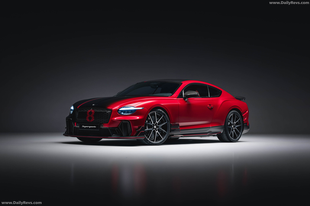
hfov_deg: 26.3
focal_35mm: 77
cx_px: 155
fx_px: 663
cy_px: 103
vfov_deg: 17.7
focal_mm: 77
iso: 250
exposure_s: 8
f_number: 9
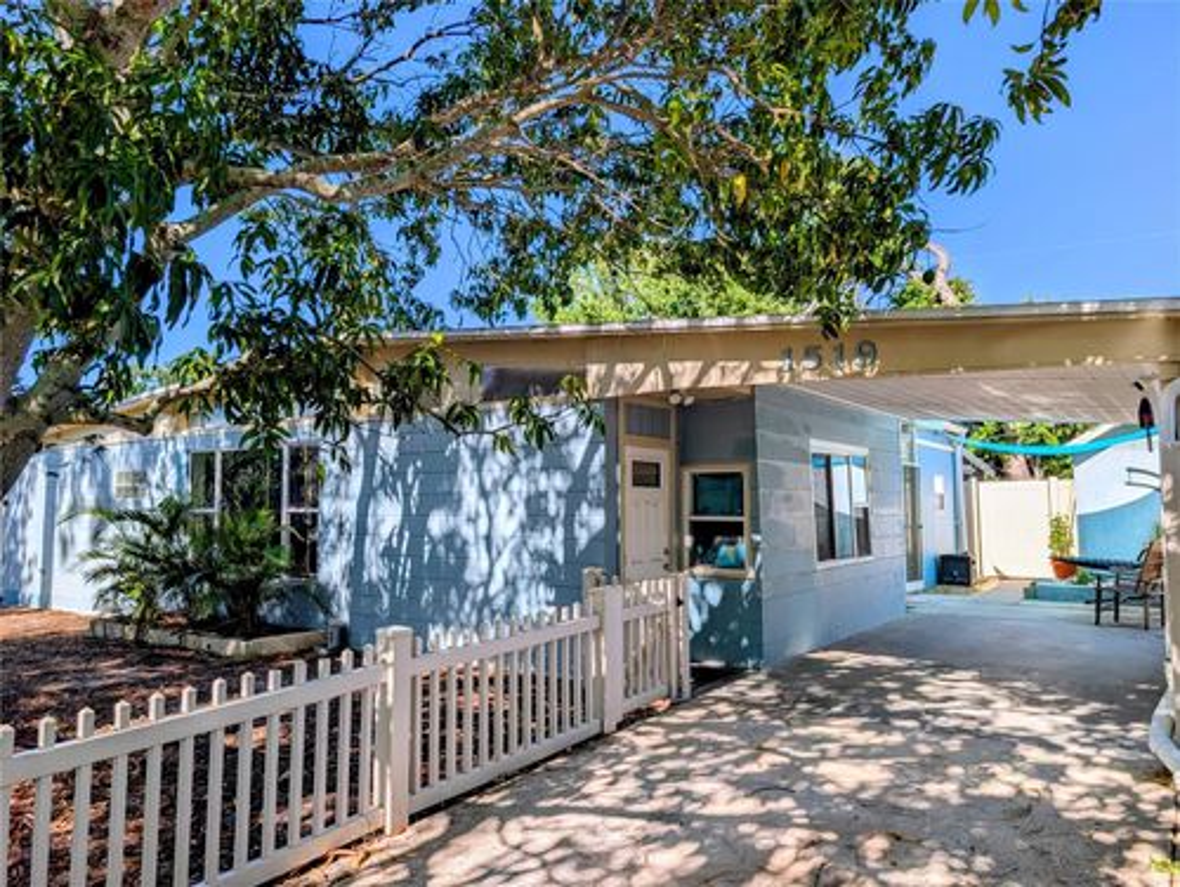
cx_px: 590
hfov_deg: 71.5
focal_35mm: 24
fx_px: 819
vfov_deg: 56.9
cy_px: 444
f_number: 1.68
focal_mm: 6.9
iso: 21
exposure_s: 1/775
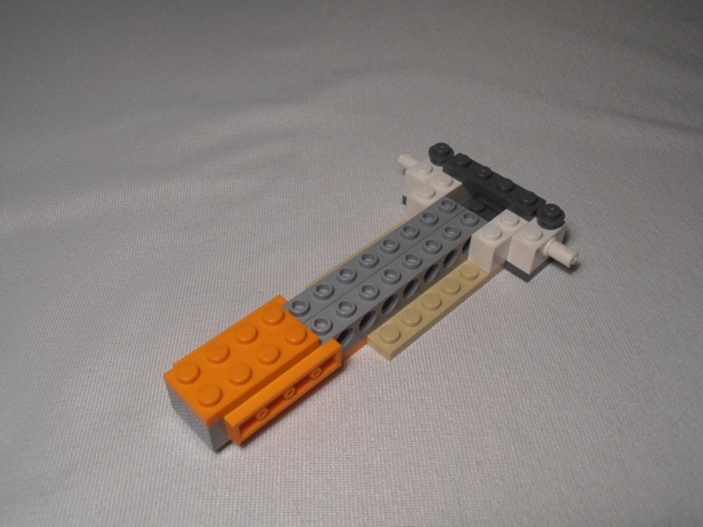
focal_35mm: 37
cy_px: 264
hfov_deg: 50.1
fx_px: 751
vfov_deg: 38.7
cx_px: 352
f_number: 3.9
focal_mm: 6.61
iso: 80
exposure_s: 1/60
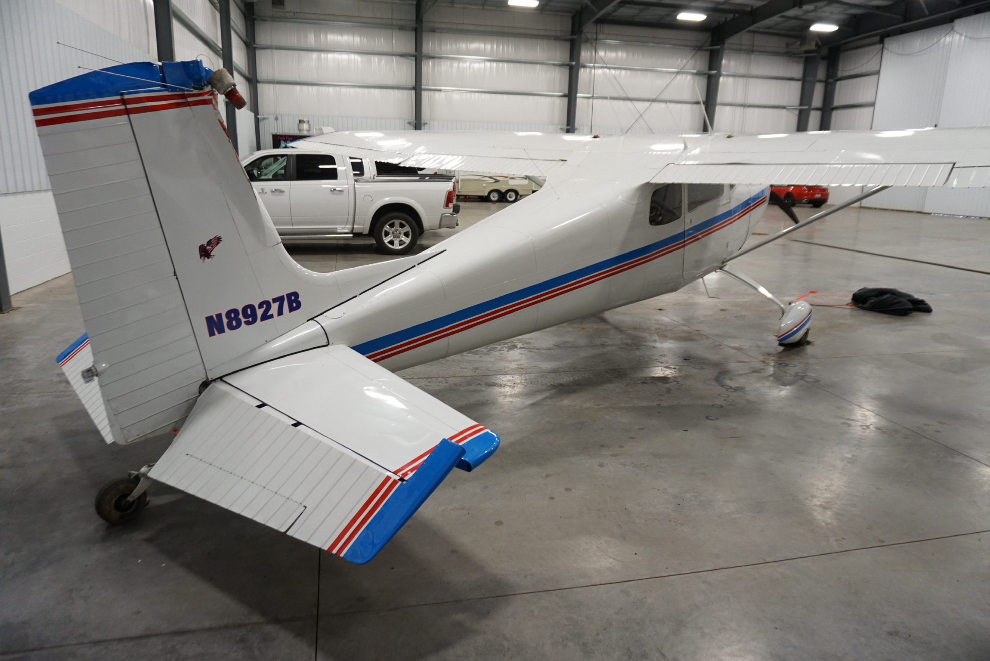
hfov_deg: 73.7
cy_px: 330
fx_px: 660
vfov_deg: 53.2
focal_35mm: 24
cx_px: 495
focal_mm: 16
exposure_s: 1/60
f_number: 3.5
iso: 800
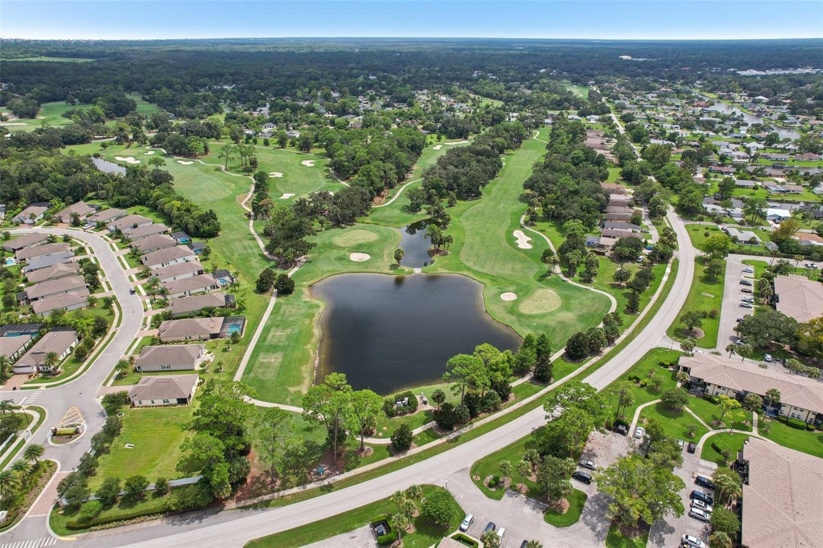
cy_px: 274
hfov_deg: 78.6
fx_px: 503
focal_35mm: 22
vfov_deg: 57.2
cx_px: 412
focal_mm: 8.38
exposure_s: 1/2000
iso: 120
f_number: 2.8
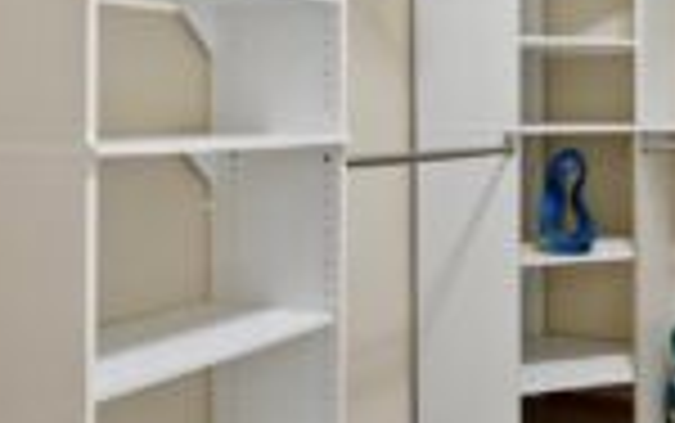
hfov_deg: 39.4
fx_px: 902
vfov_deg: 26.0
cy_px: 101
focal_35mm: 49
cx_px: 540
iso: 400
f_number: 9
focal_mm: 18
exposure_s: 1/3.33
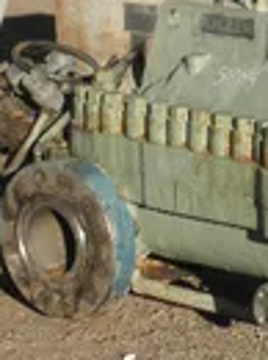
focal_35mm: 182
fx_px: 1885
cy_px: 224
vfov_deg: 10.9
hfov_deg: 8.0
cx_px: 401
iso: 64
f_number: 3.8
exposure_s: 1/800
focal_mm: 10.5
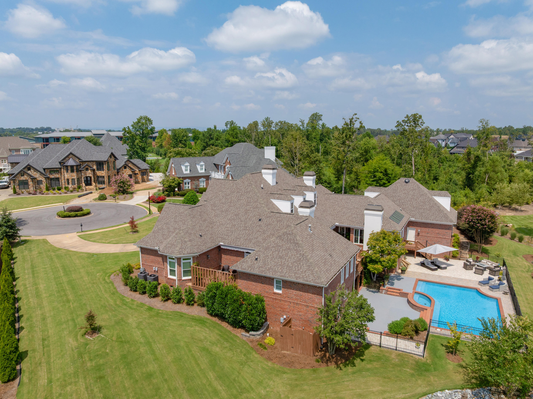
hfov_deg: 71.6
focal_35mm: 24
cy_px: 200
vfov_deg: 56.8
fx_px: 369
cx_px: 266
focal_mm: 12.29
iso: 100
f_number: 7.1
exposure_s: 1/640
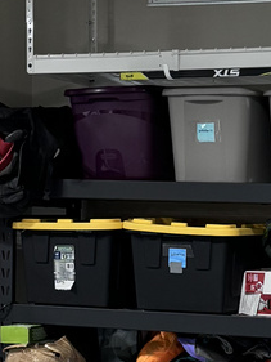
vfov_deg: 15.0
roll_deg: -0.7
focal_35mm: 131
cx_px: 253
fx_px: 1366
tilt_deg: -2.0
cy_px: 269
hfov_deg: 11.2
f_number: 1.78
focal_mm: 6.76
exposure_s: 1/60
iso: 125
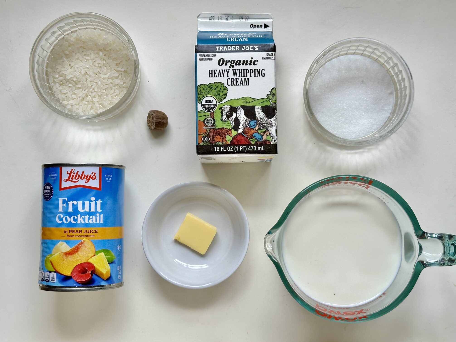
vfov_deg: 29.7
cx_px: 225
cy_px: 170
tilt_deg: -87.0
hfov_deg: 38.9
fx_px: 646
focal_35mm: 49
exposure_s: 1/121
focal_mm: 6.86
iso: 64
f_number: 1.78
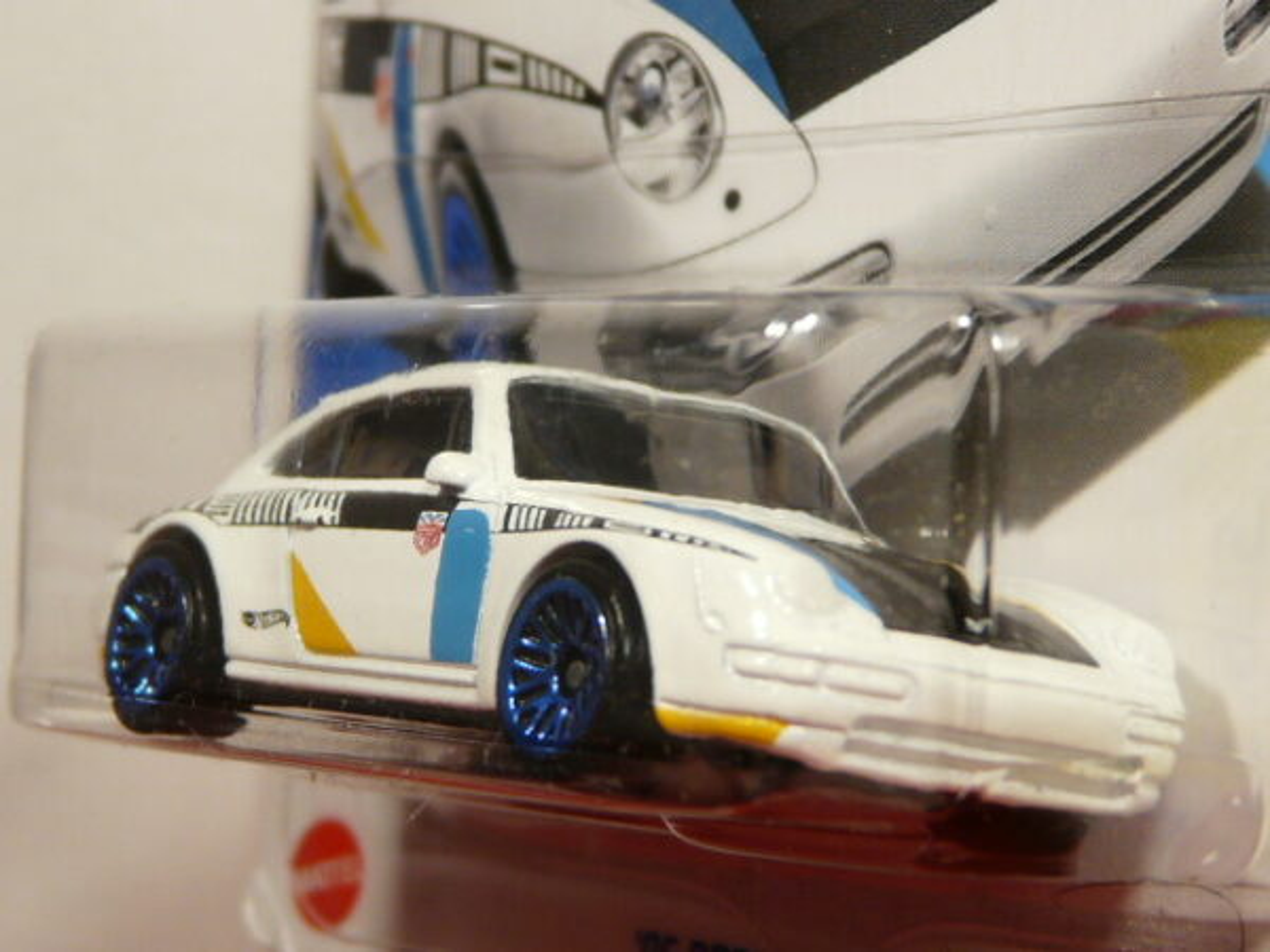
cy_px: 476
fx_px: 4513
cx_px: 635
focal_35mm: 123
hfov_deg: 16.0
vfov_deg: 12.0
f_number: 3.2
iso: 100
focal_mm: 12.6
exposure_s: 1/50
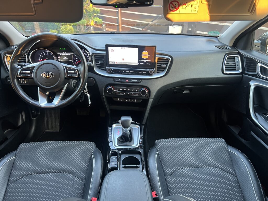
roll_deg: +0.1
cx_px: 134
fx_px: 201
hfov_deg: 67.3
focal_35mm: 26
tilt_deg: -27.4
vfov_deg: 53.1
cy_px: 100
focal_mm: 5.7
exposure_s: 1/57
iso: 200
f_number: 1.5
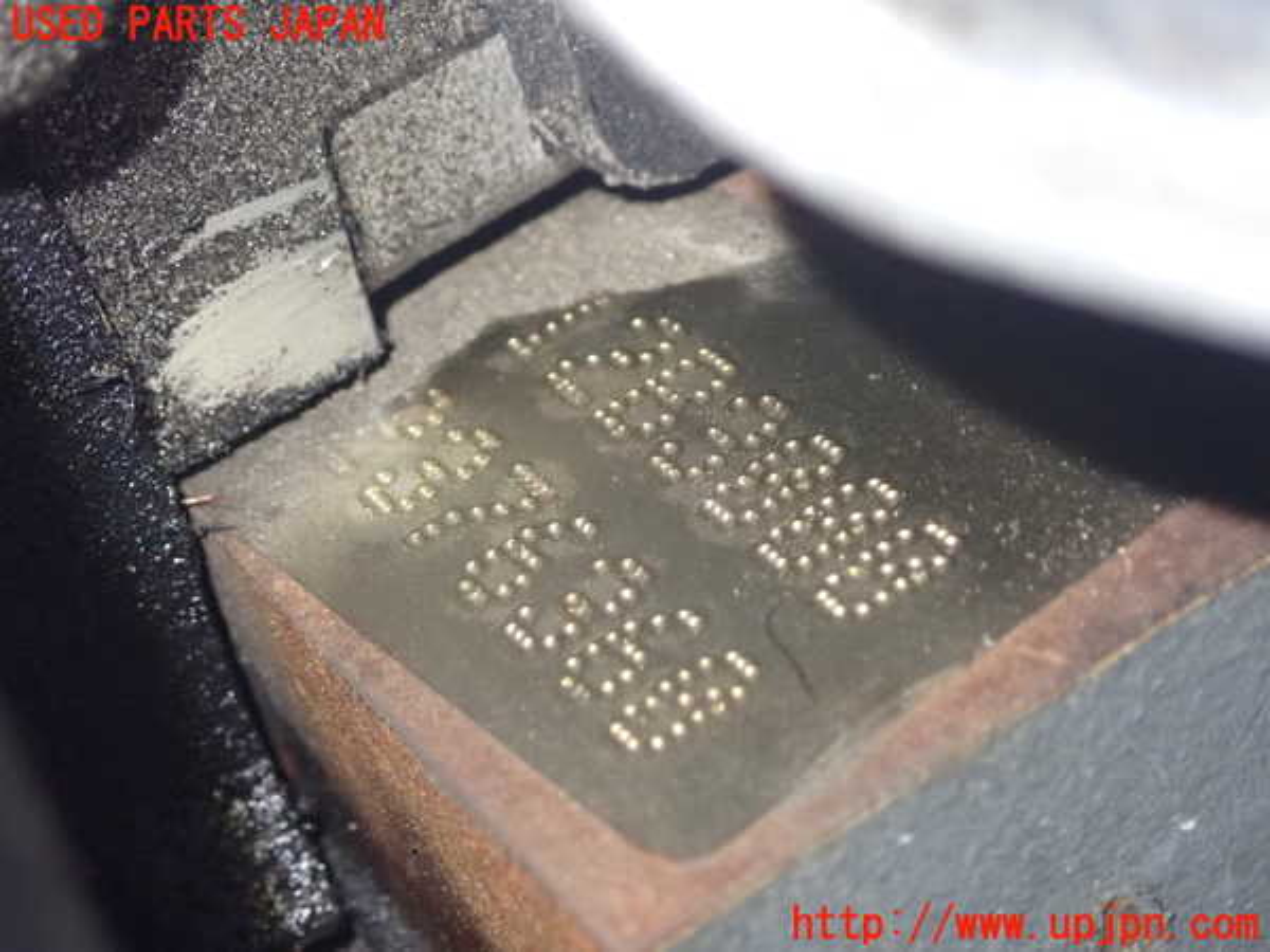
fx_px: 3229
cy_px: 476
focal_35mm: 88
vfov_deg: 16.8
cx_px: 635
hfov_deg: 22.3
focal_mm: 15.66
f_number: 4.5
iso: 1250
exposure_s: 1/20
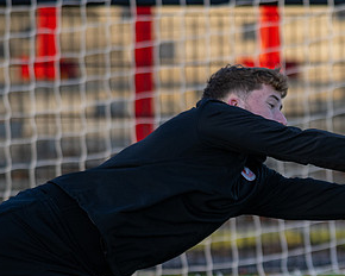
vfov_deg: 3.2
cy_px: 224
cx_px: 325
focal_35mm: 491
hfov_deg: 3.9
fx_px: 5013
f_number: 1.8
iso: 400
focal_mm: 135
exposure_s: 1/2500
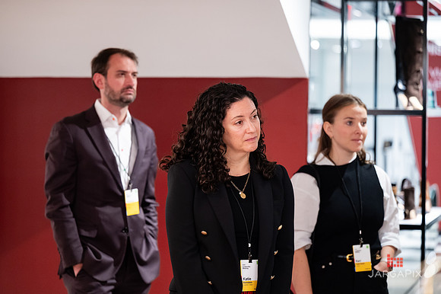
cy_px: 147
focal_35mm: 105
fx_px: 1291
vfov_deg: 13.0
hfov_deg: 19.4
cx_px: 220
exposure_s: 1/160
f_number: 3.2
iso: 2500
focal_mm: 105
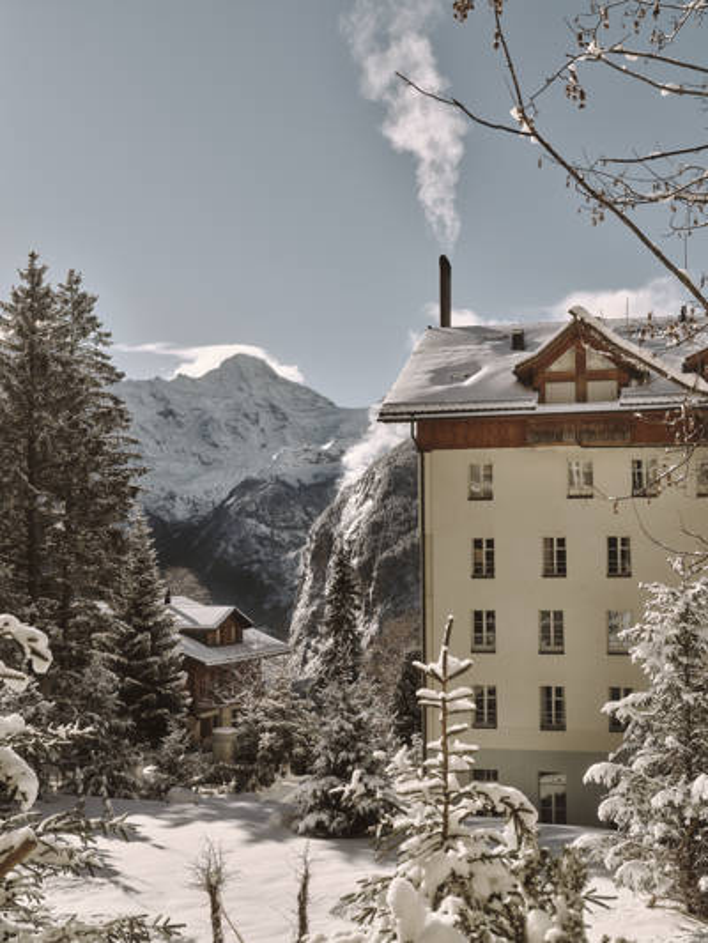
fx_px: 1227
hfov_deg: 32.2
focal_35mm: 45
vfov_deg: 42.1
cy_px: 472
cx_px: 354
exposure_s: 1/640
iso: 500
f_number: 9
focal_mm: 56.5
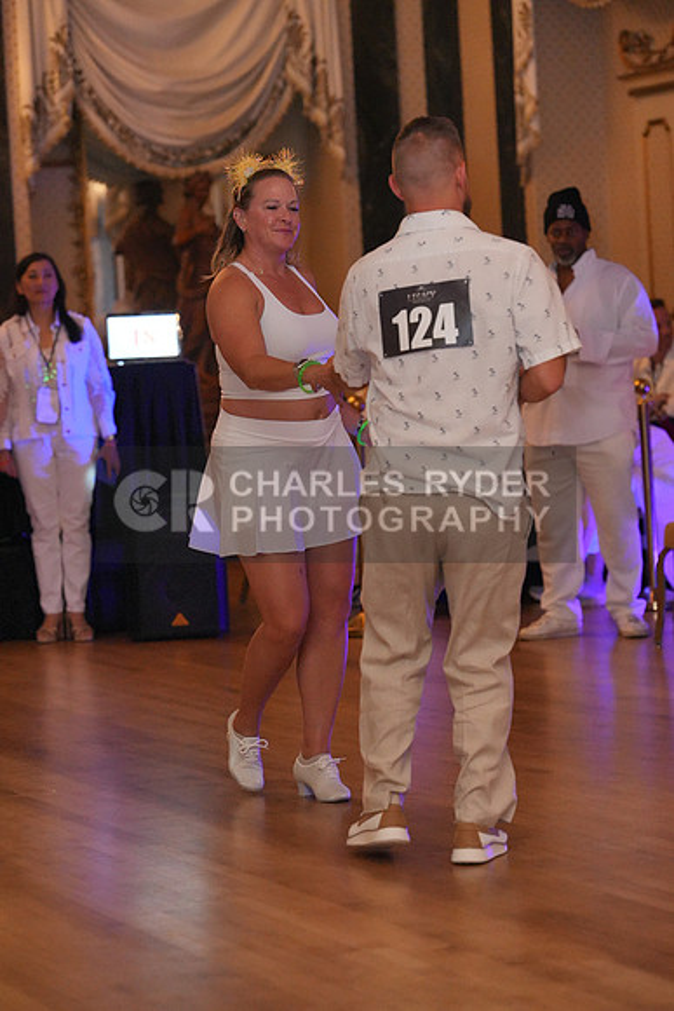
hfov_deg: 12.3
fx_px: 3115
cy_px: 506
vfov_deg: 18.4
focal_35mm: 111
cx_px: 337
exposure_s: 1/250
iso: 8000
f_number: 3.5
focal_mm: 111
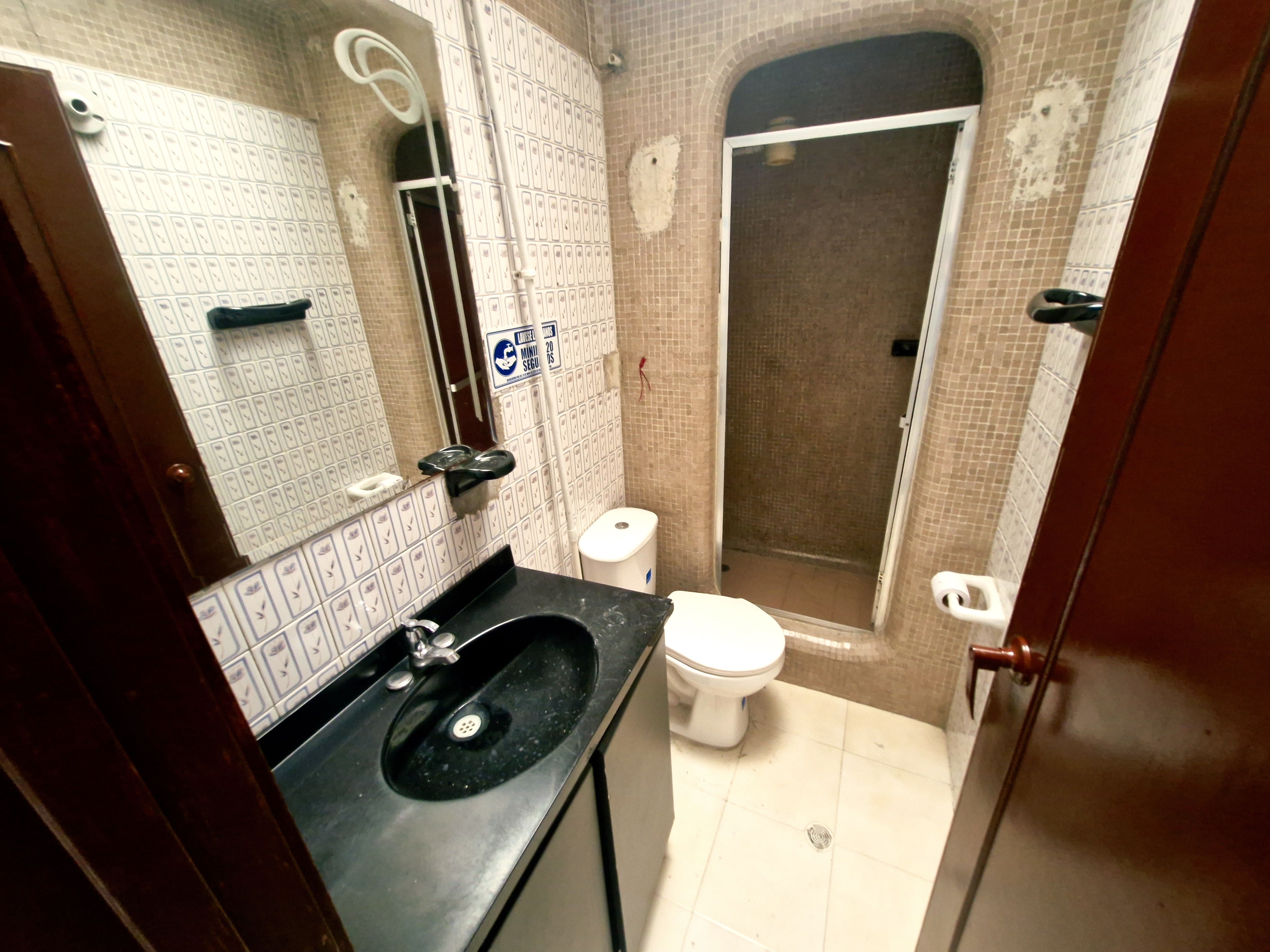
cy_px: 476
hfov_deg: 106.2
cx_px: 635
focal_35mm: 13
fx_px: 477
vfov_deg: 89.9
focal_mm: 1.74
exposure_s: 1/30
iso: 640
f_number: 2.2
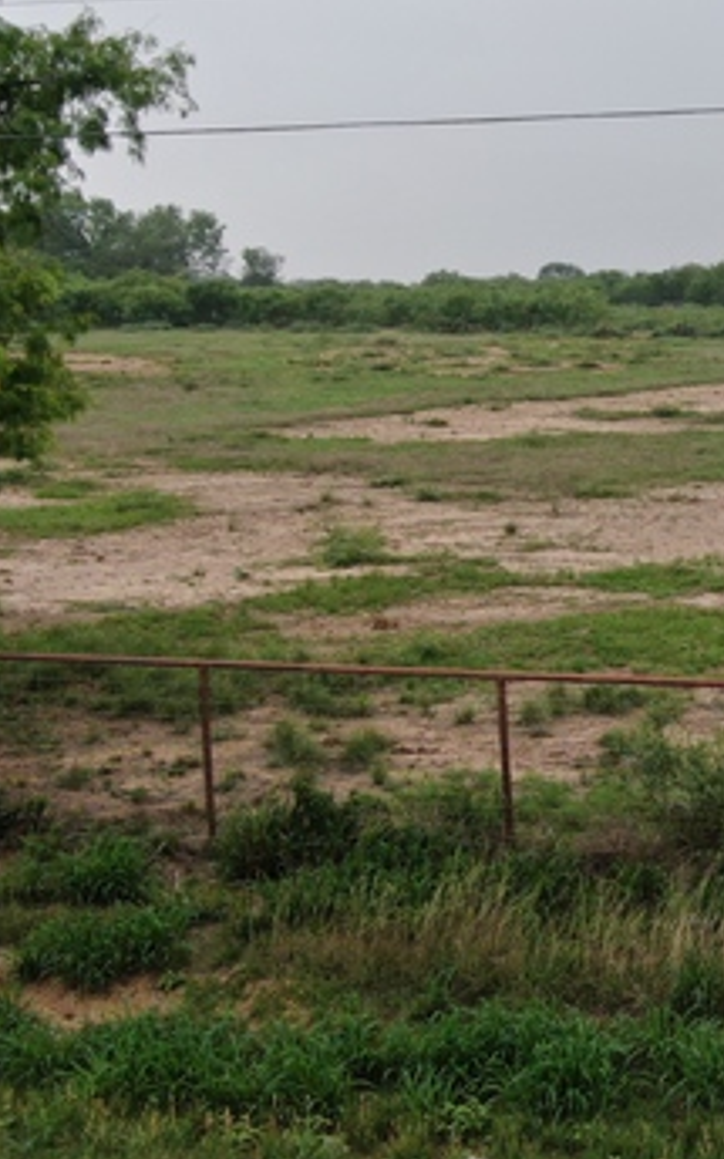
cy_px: 458
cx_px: 845
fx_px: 2052
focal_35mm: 65
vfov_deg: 31.4
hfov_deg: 19.0
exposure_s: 1/400
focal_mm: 5.57
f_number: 3.2
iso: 110
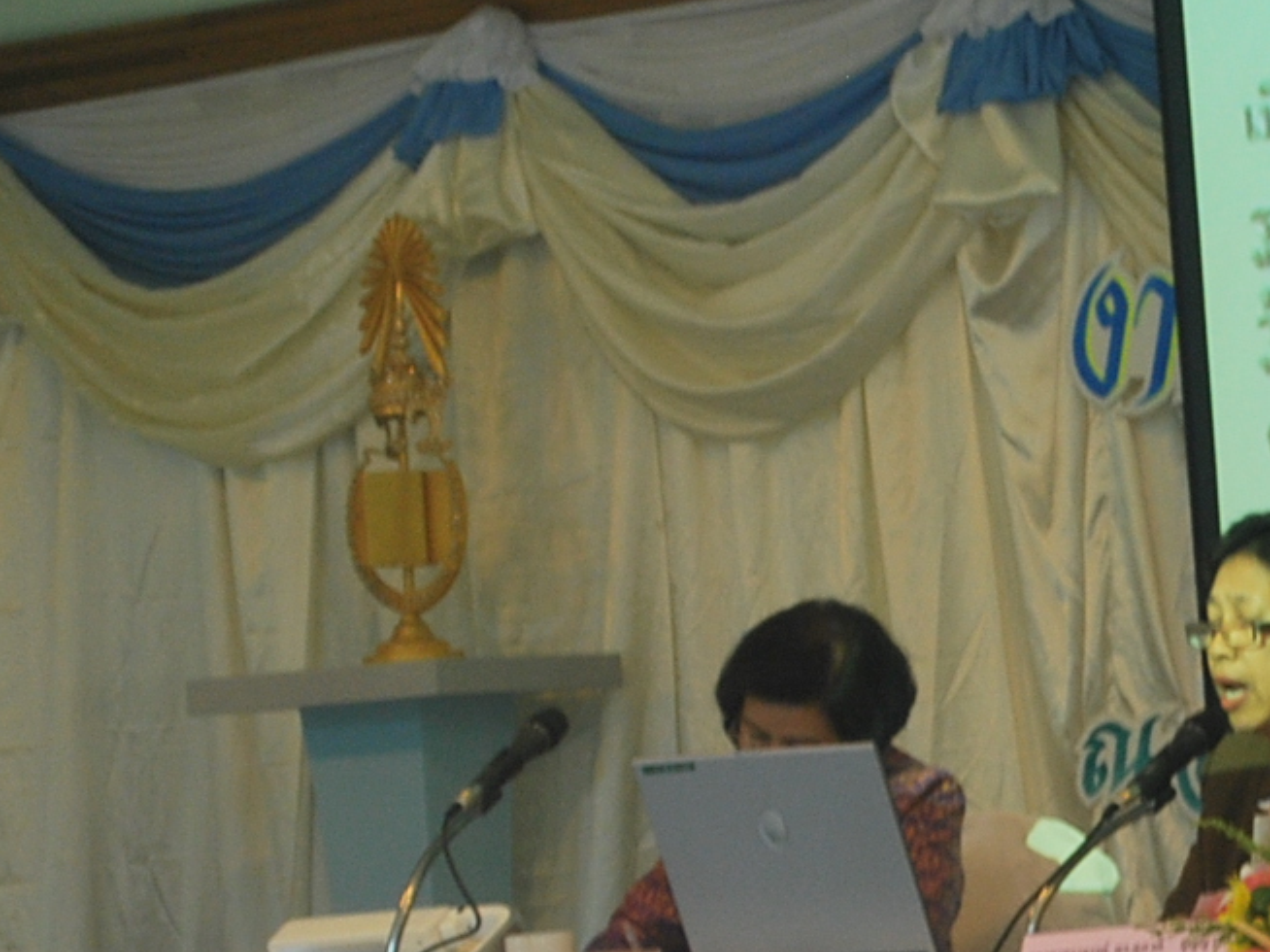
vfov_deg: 8.7
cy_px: 618
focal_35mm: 171
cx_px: 1332
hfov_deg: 11.4
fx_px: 6271
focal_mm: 40
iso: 400
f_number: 5.6
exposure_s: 1/8
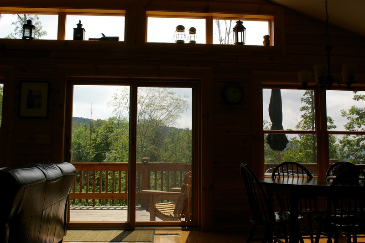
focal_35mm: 36
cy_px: 122
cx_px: 182
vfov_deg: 36.9
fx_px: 365
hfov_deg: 53.1
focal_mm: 24
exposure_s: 1/250
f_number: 8
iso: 400
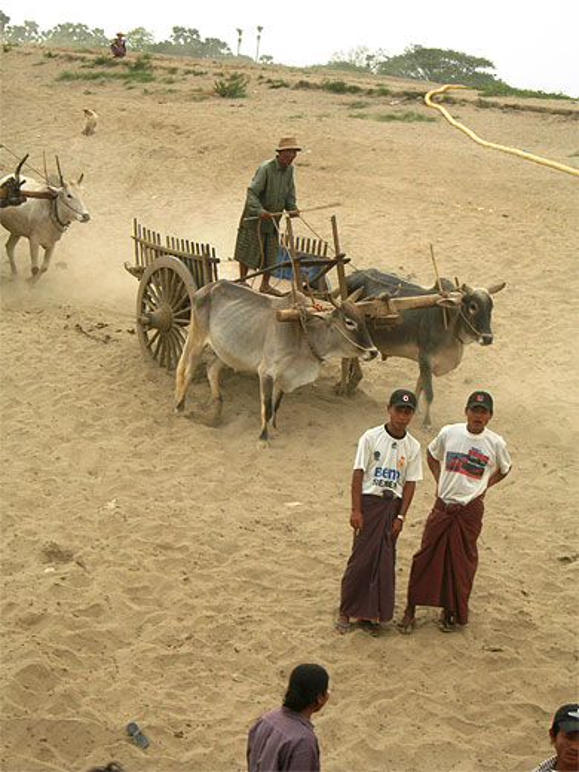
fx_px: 2297
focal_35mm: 103
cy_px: 386
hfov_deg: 14.4
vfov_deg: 19.1
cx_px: 290
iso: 50
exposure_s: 1/68
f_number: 7.8
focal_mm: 21.3
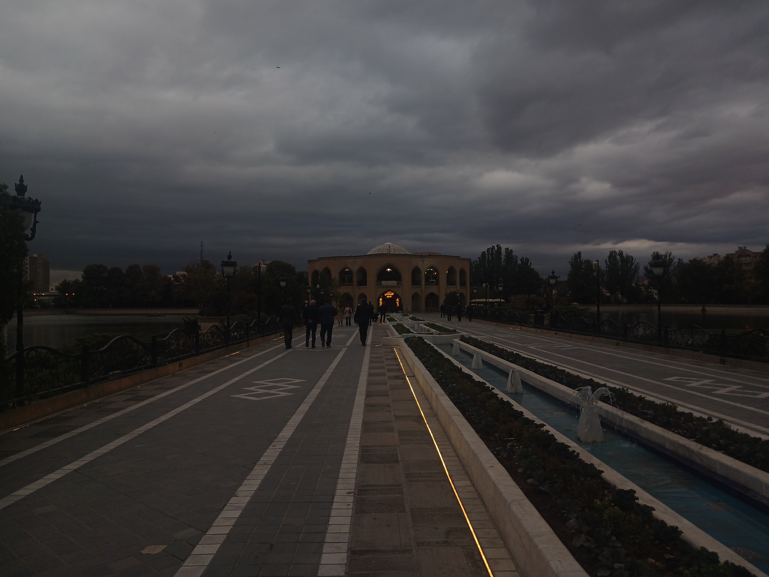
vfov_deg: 51.4
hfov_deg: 65.3
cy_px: 288
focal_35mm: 27
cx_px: 384
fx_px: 600
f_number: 1.8
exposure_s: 1/100
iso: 25
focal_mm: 4
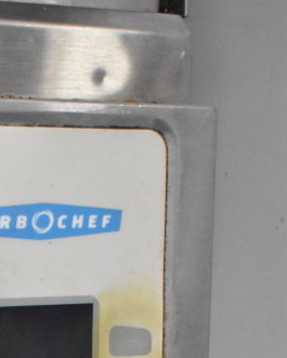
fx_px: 1033
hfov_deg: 15.5
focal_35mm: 97
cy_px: 466
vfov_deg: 18.3
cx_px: -1
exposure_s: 1/100
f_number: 5
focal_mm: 25
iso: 6400
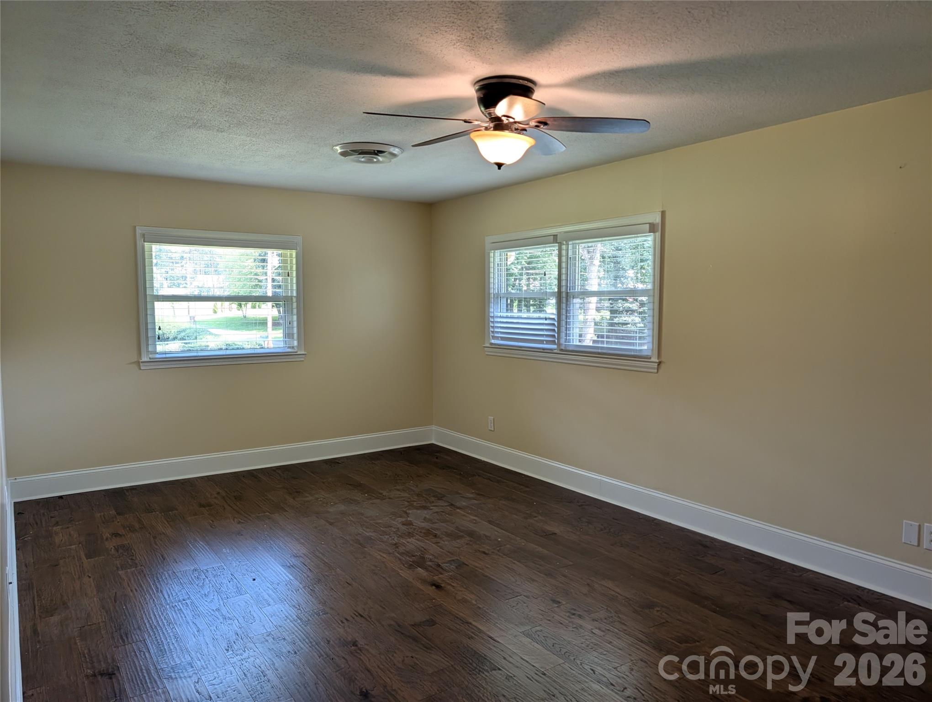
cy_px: 351
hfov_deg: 71.5
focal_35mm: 24
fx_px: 647
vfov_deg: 56.9
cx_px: 466
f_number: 1.68
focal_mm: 6.9
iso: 102
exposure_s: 1/120
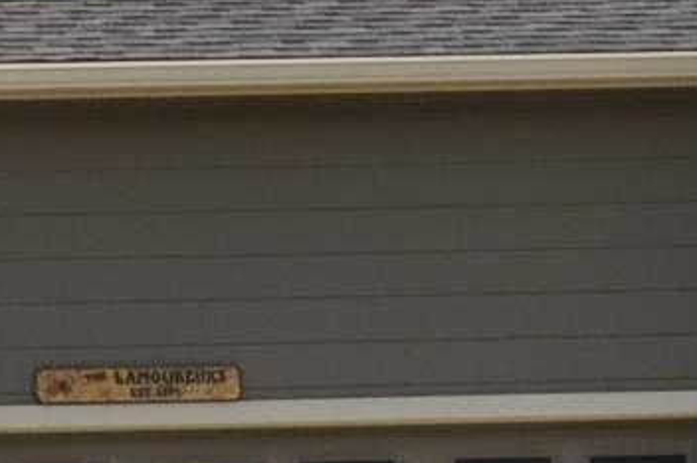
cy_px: 91
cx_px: -832
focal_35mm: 219
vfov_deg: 6.3
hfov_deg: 8.7
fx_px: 4236
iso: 200
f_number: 8
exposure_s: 1/250
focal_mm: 24
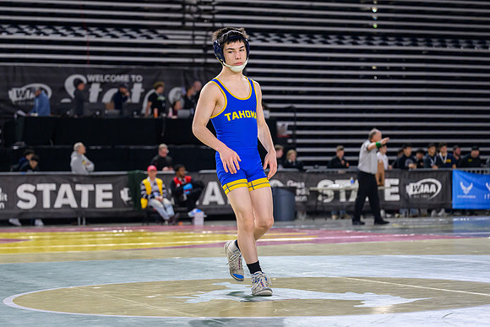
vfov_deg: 14.7
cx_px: 214
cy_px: 161
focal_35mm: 93
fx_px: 1270
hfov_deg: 21.8
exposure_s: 1/800
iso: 2500
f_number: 2.8
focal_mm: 70
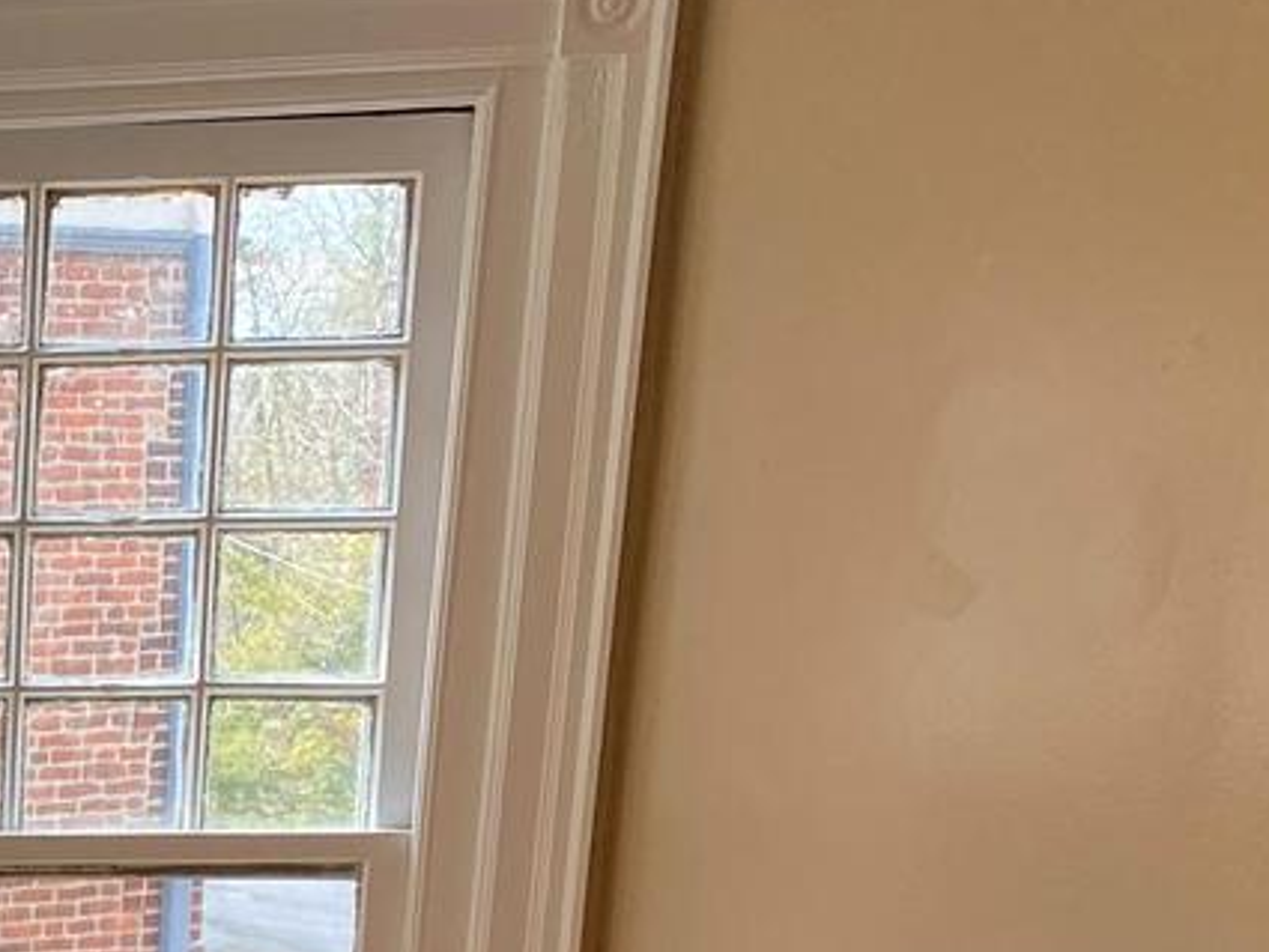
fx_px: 3227
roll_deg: +1.2
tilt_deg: -17.3
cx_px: -487
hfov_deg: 20.0
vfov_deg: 15.2
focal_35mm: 88
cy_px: 1546
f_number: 1.8
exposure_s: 1/180
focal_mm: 4.25
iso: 32
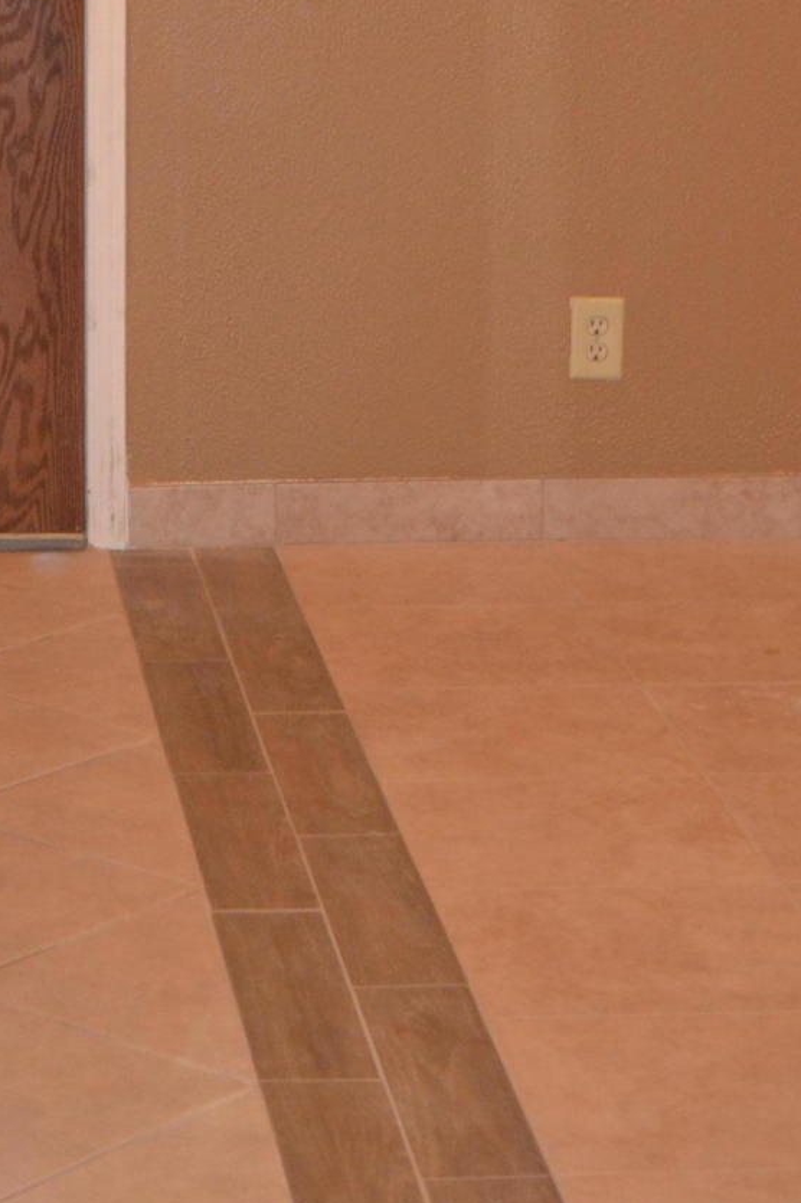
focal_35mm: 115
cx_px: -81
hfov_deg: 11.7
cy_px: -58
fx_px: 3841
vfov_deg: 17.3
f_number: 4.5
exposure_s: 1/60
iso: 1250
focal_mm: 32
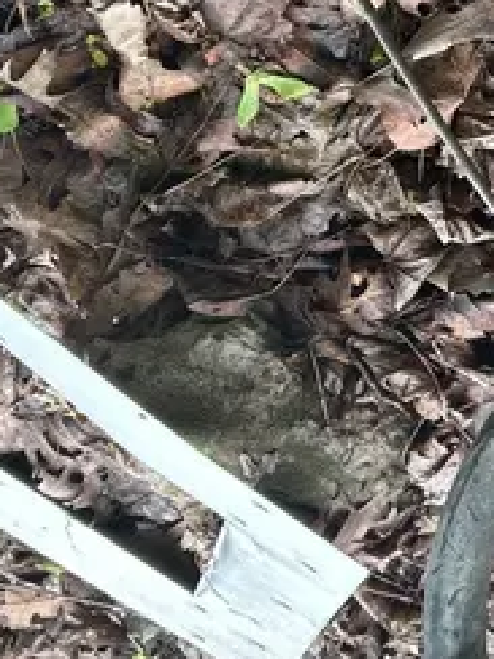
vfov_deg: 24.6
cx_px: 591
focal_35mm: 78
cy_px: 123
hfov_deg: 18.0
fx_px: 1484
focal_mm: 5.7
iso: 40
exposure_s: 1/121
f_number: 1.5
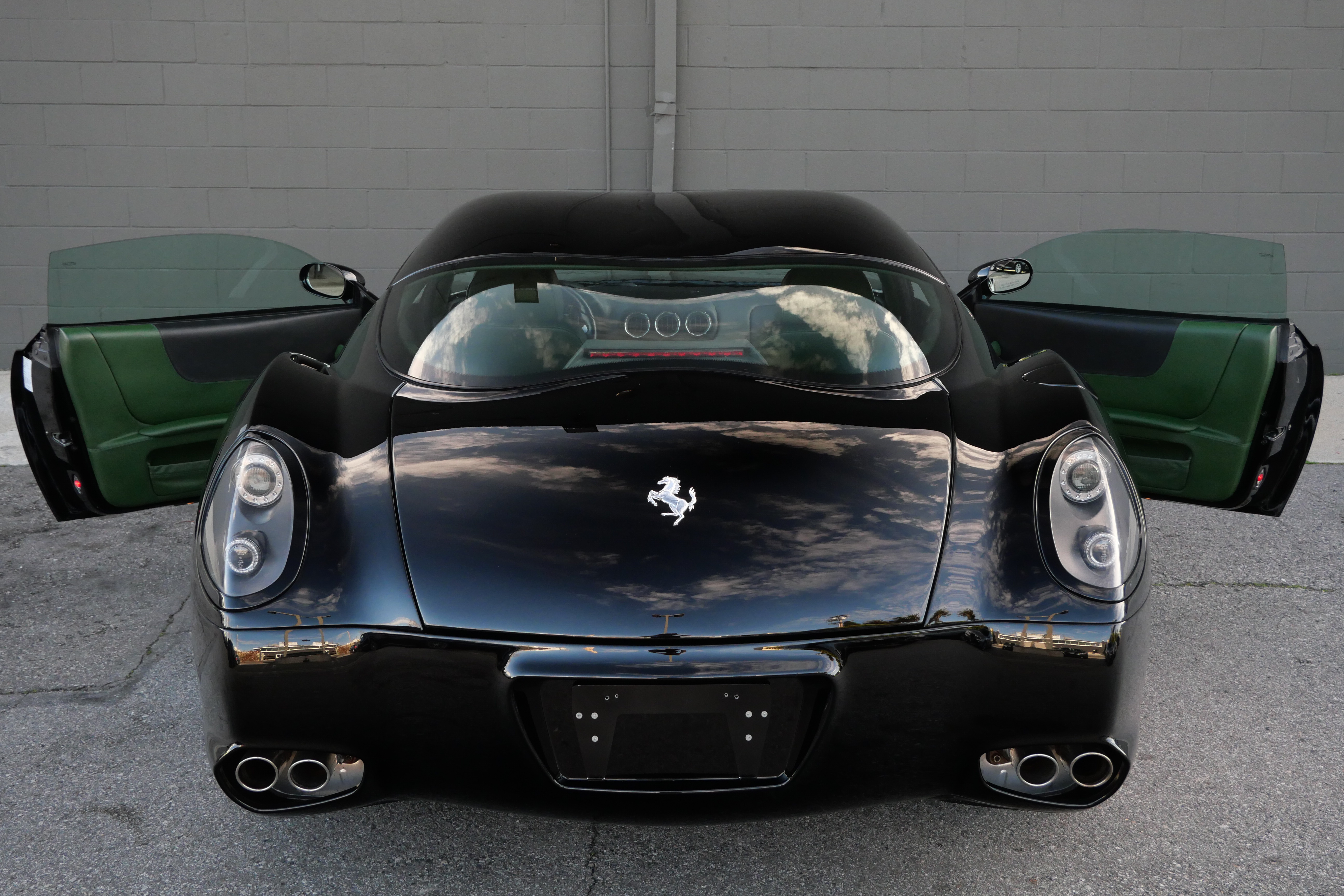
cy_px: 448
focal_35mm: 37
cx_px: 672
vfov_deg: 35.9
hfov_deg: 51.9
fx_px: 1381
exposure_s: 1/200
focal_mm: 18
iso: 1000
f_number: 5
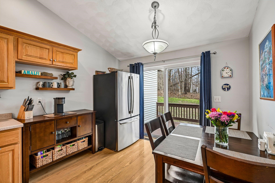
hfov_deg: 96.7
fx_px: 122
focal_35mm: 16
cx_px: 138
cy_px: 92
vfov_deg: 73.7
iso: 400
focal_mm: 16
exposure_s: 1/40
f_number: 8
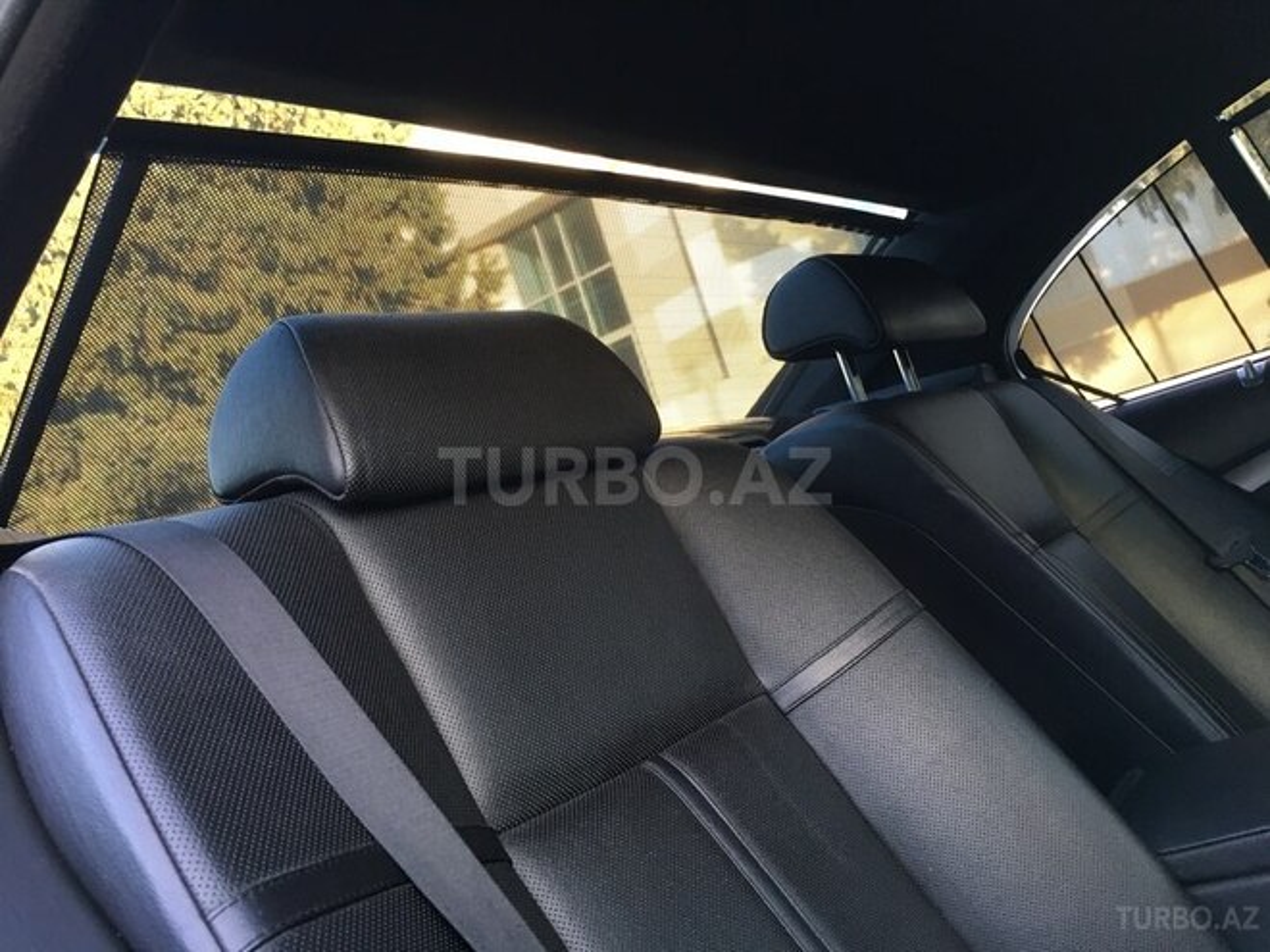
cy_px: 476
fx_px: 1064
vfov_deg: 48.2
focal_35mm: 29
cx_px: 635
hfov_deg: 61.7
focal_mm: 4.15
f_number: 2.2
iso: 50
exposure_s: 1/33
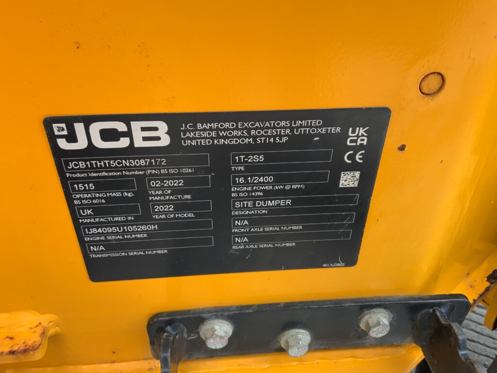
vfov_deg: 48.2
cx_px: 248
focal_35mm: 29
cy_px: 186
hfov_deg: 61.7
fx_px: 416
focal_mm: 3
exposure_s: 1/122
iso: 20
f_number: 1.8
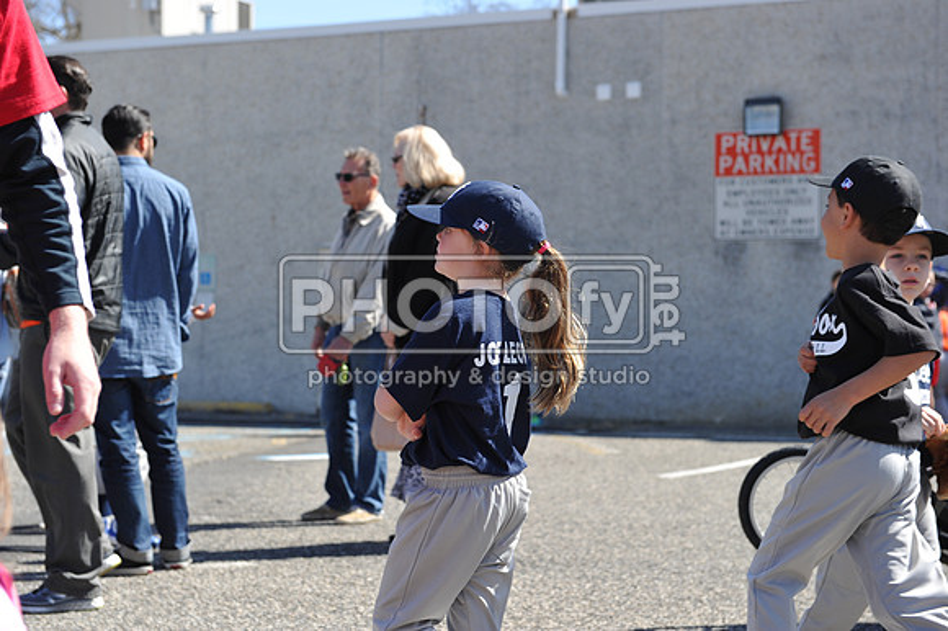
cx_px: 474
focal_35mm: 70
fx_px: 1842
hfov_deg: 28.9
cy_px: 316
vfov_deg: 19.4
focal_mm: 70
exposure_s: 1/500
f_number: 5
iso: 200
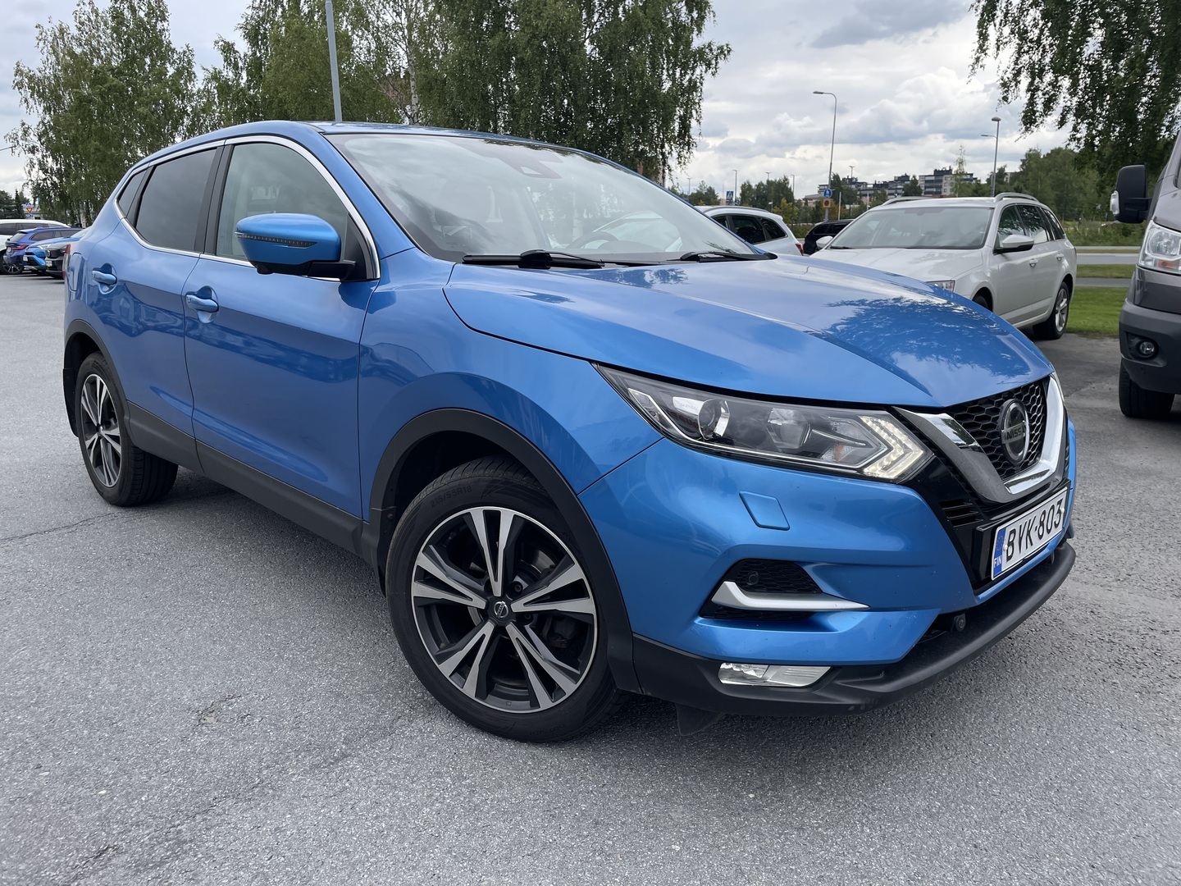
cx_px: 590
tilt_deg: -12.2
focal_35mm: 26
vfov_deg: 53.1
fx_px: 887
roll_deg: +0.6
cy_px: 443
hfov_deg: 67.3
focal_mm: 4.2
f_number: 1.6
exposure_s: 1/711
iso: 32
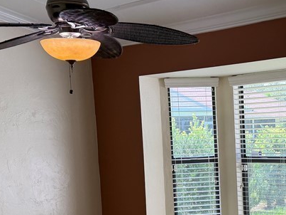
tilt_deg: -5.5
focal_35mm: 61
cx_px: 234
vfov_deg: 23.6
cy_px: 174
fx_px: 504
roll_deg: +2.7
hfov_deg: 30.8
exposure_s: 1/207
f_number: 1.78
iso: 64
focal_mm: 6.76
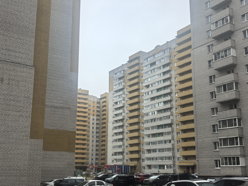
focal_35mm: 41
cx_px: 124
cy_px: 93
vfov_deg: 35.1
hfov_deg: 45.8
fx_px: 294
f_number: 2
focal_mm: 6.98
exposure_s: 1/4975
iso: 320
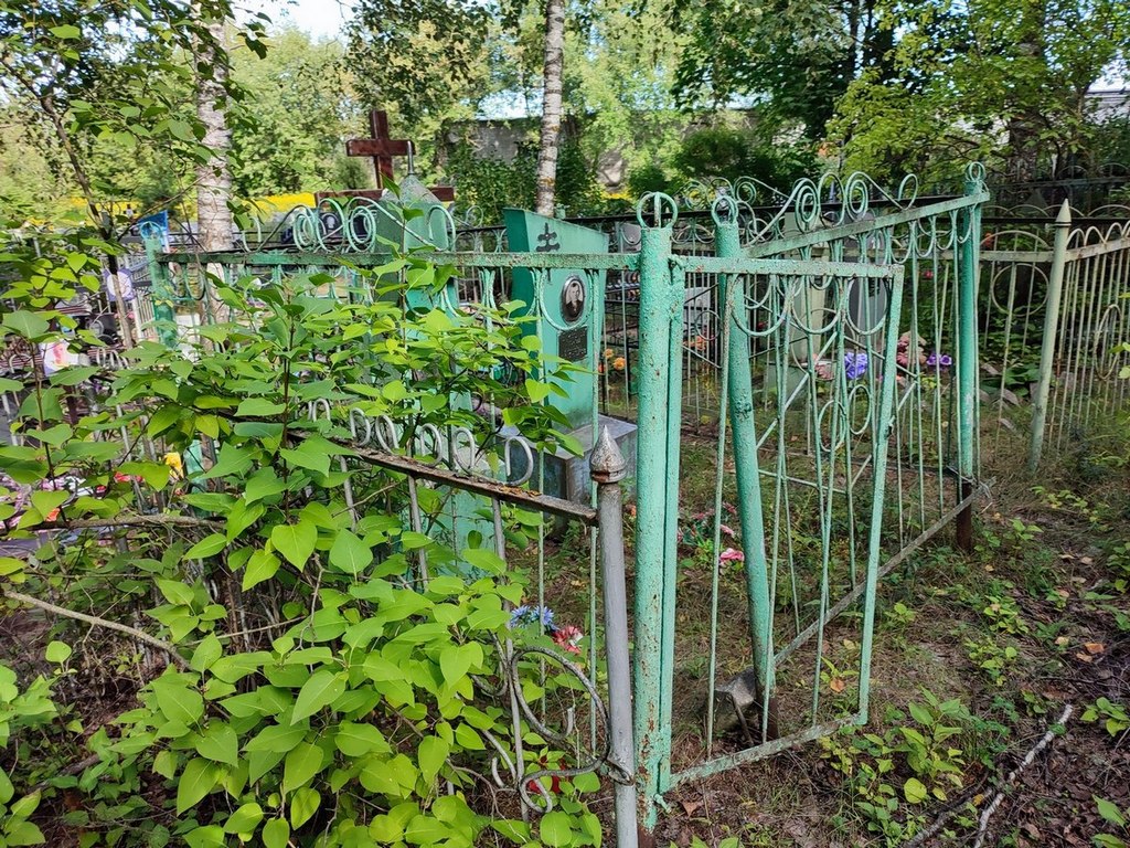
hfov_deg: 69.4
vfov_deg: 54.9
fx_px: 816
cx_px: 565
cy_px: 424
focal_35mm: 25
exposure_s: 1/112
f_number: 1.9
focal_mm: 6.04
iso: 50
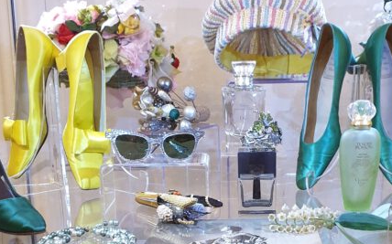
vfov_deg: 19.1
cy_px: 253
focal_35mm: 66
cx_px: 228
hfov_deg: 31.0
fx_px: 705
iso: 320
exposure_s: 1/33
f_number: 2.4
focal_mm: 4.3
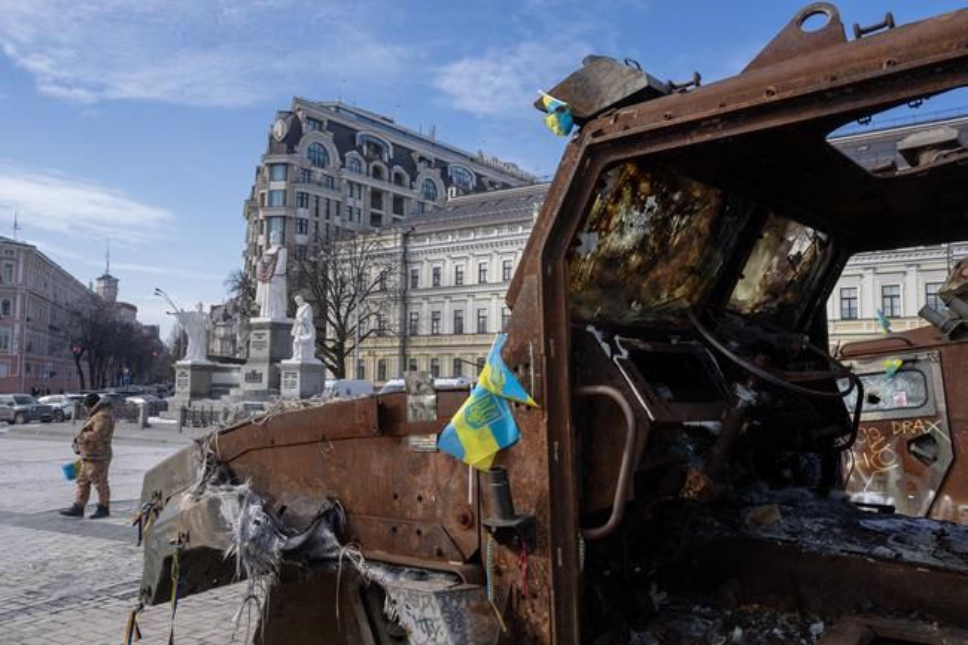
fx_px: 833
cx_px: 484
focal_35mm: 31
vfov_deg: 42.3
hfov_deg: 60.3
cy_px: 322
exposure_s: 1/400
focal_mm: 31
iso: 1250
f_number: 16
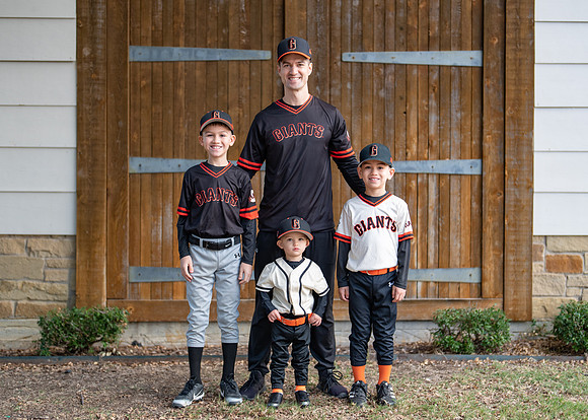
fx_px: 1043
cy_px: 216
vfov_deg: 22.8
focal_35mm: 62
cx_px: 286
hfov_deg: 31.5
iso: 100
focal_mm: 50
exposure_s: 1/400
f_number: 1.2
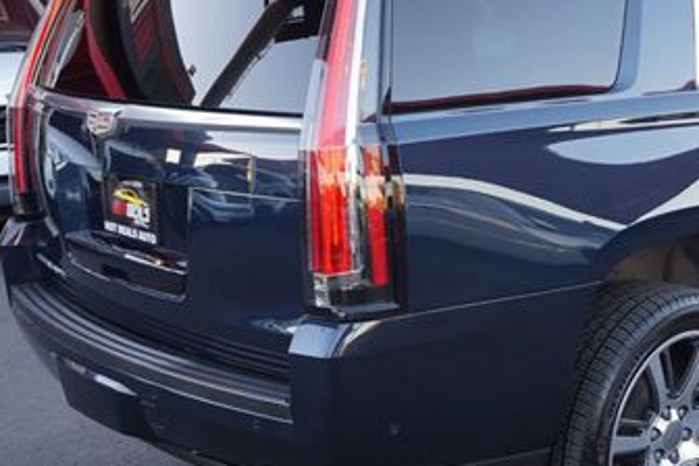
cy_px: 239
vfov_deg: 22.6
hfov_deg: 32.4
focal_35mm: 60
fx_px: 1164
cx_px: 576
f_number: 4
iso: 250
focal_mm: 21
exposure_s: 1/60
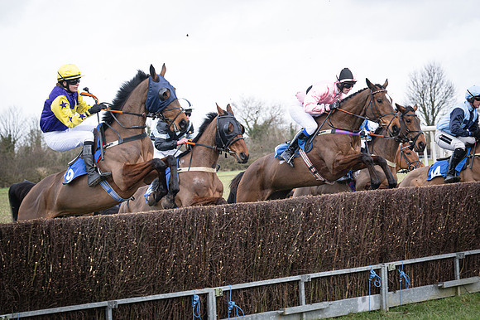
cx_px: 252
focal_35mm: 110
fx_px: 1471
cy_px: 160
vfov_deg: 12.4
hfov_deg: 18.5
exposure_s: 1/1250
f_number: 4
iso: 400
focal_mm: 70
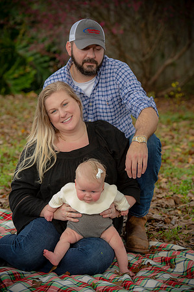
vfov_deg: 16.4
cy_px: 146
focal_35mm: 125
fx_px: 1013
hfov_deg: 10.9
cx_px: 97
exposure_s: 1/200
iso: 160
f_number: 5
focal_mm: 125
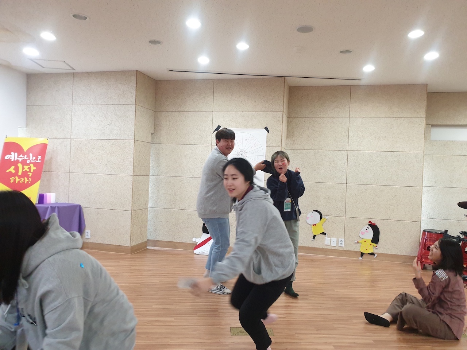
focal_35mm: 26
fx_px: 351
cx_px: 234
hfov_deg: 67.3
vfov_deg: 53.1
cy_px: 175
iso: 320
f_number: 2.4
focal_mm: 4.3
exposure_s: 1/60
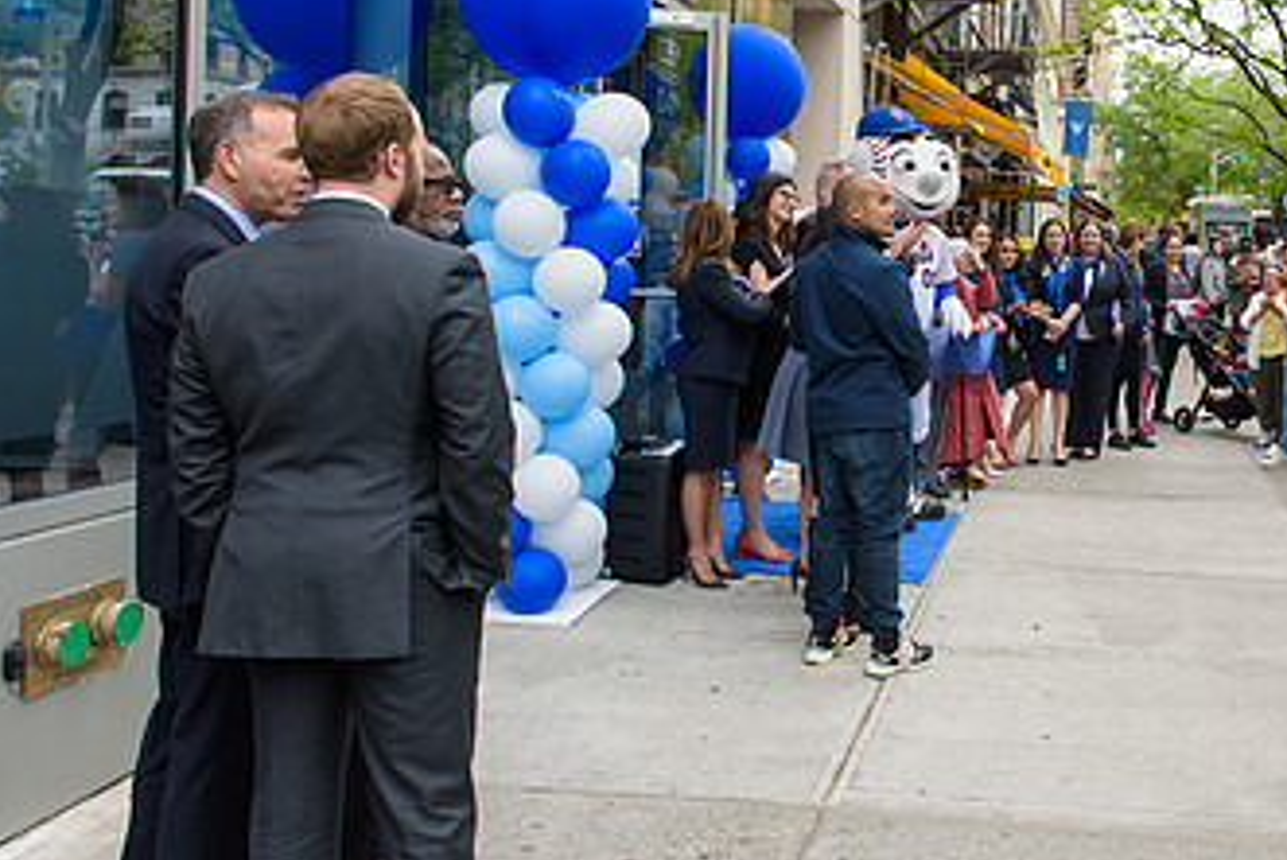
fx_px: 1502
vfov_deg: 31.6
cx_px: 1089
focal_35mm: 42
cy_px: 278
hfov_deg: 43.5
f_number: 5
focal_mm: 24
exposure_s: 1/250
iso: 200
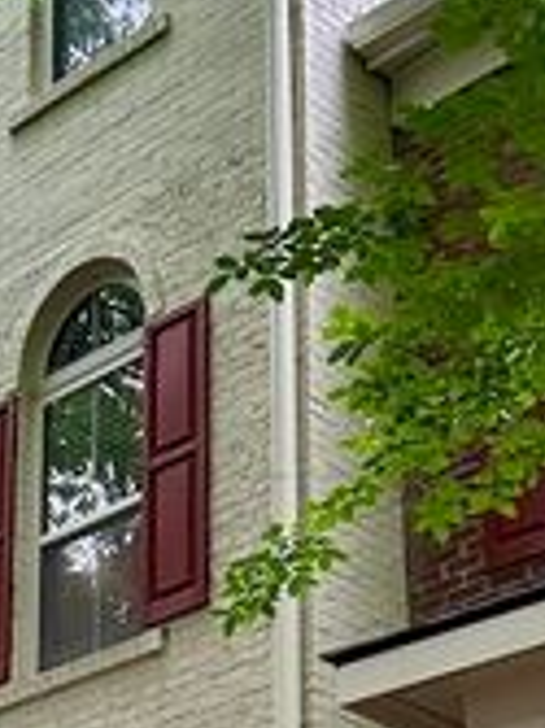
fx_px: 2186
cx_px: -140
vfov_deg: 18.0
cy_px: 870
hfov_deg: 13.7
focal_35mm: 104
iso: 500
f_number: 1.5
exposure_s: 1/60
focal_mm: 5.7
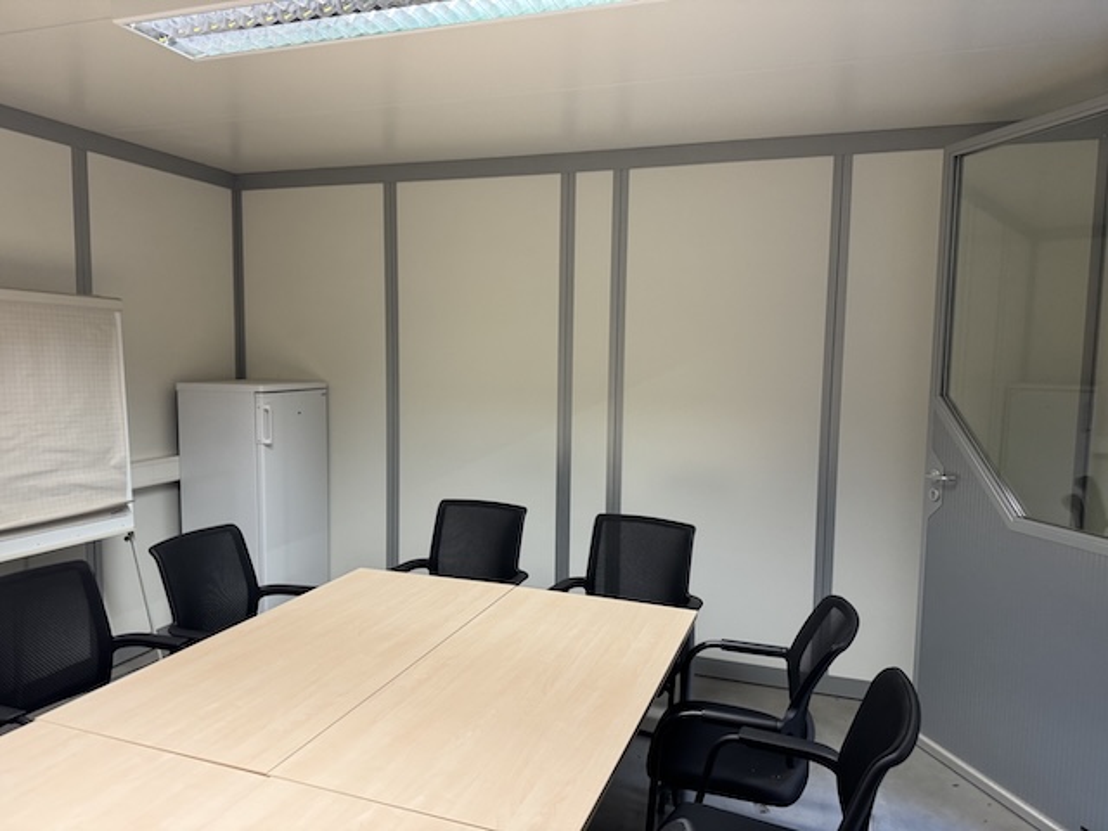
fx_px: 768
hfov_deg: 71.6
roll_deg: -1.7
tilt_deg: -6.5
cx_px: 554
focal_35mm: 24
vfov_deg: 56.8
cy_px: 416
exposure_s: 1/74
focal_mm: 6.76
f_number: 1.78
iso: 200
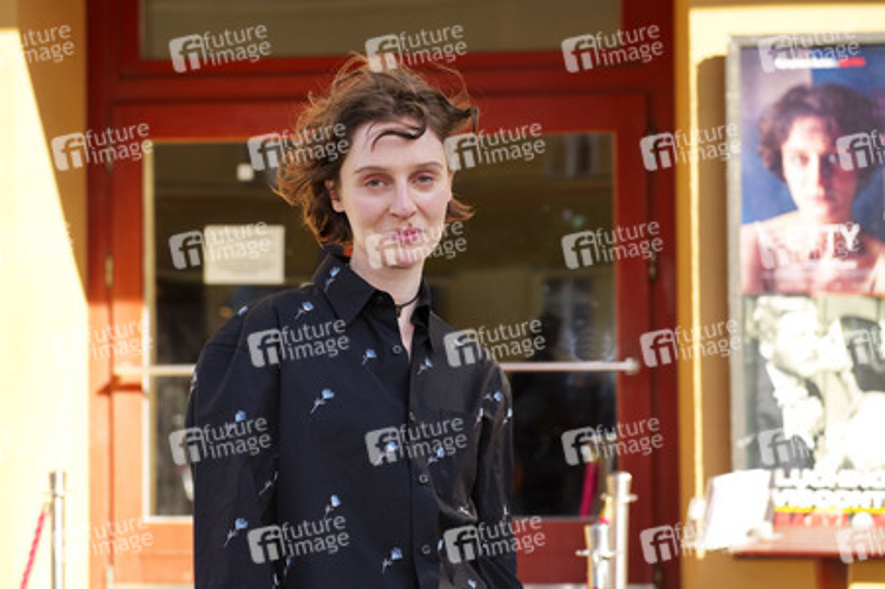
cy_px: 294
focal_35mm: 70
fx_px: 1720
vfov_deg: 19.4
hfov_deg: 28.9
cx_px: 442
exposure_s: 1/320
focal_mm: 70
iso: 100
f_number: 4.5
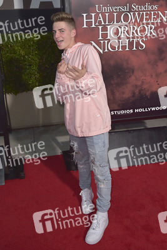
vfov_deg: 60.3
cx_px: 84
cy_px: 125
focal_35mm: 31
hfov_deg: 42.4
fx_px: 216
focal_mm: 31
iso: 640
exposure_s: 1/320
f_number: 6.3
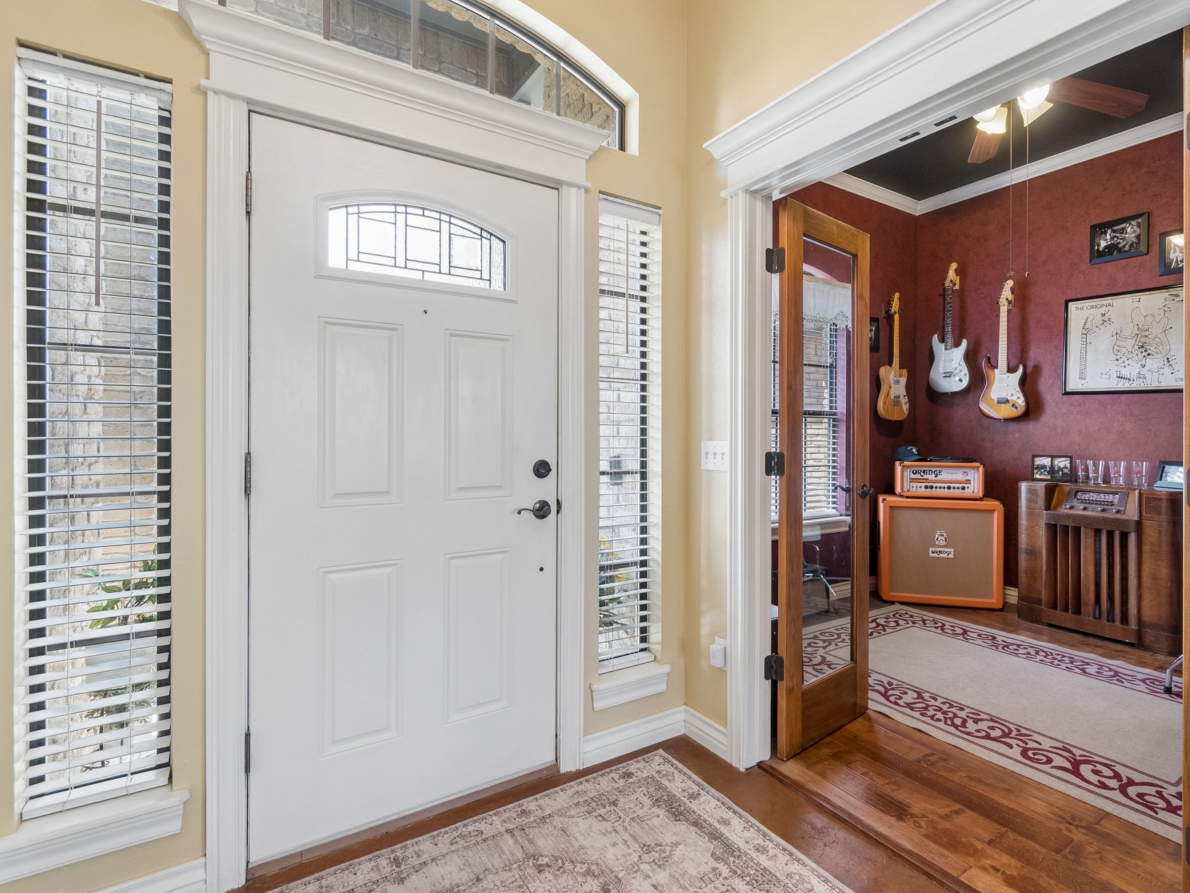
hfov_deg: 90.8
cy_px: 444
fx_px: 584
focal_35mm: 17
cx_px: 650
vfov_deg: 74.7
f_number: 6.3
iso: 200
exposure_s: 1/80
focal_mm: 10
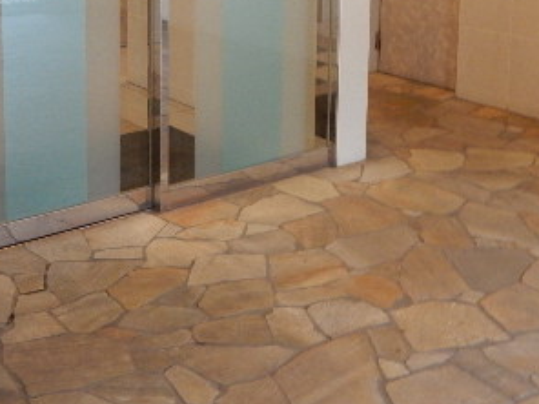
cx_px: 264
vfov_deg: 25.3
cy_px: -27
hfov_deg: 35.5
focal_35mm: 54
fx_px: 841
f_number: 3.7
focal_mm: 4.5
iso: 400
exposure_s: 1/25
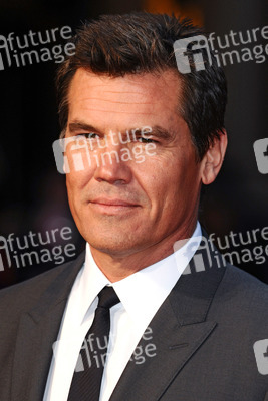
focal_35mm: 248
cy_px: 200
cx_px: 134
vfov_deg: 8.3
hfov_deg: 5.6
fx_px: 2761
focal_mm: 165
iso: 320
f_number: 4
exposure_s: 1/200
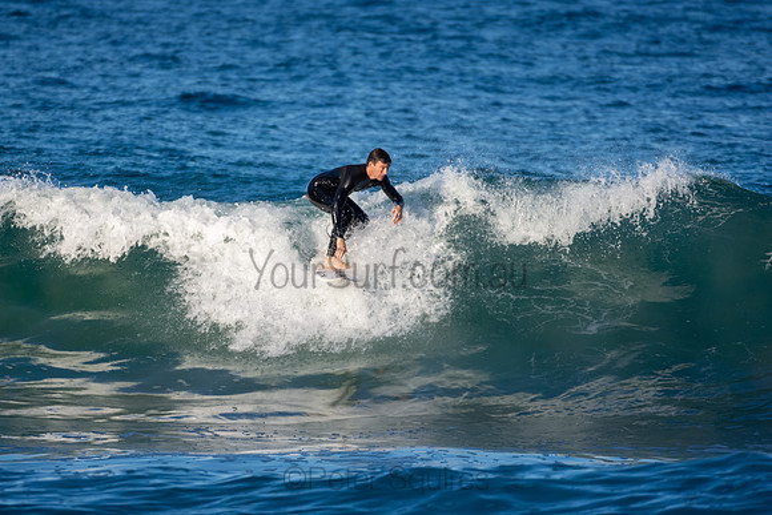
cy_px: 258
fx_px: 16086
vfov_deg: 1.8
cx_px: 386
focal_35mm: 750
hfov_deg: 2.7
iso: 180
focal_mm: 500
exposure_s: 1/1000
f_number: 5.6
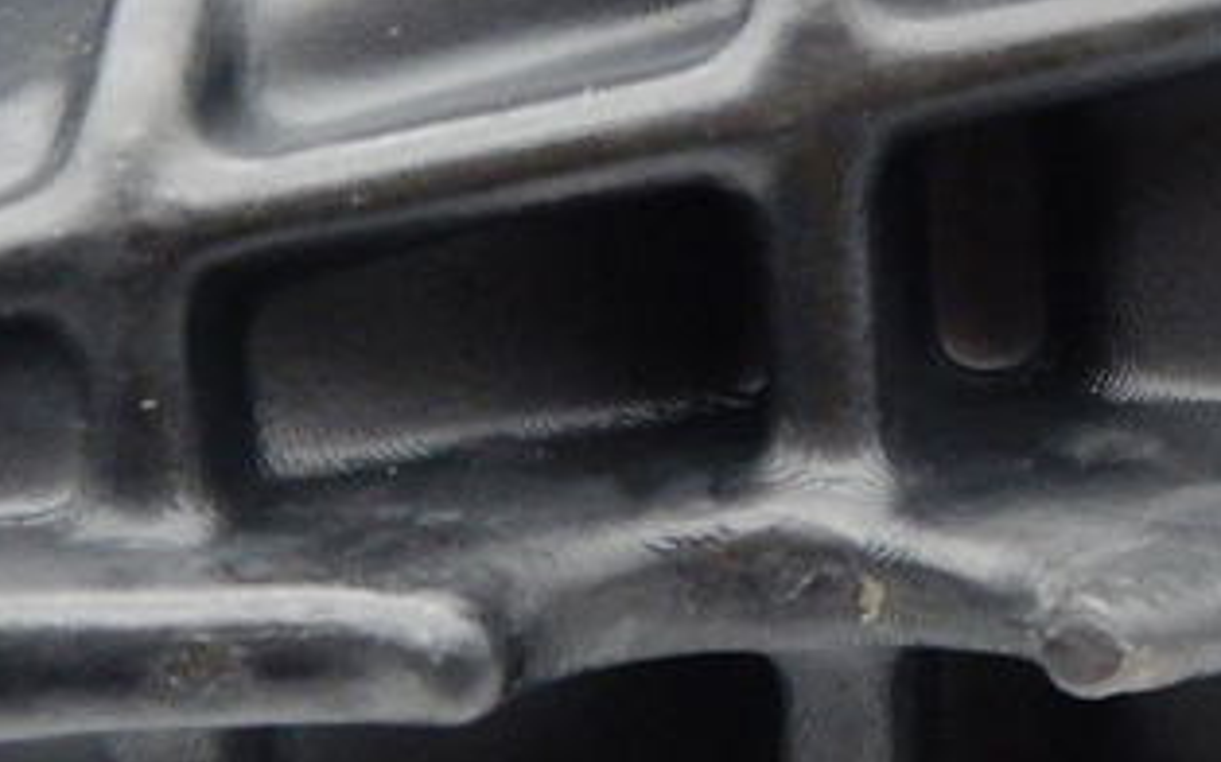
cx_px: 1050
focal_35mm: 83
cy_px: 334
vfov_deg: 15.7
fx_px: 2761
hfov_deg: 24.4
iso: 400
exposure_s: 1/200
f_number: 2.8
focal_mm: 4.3
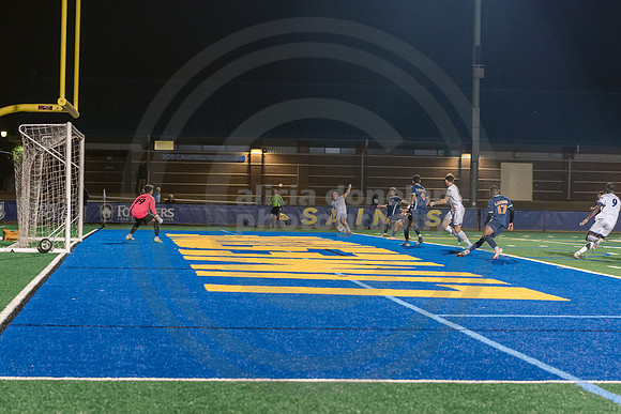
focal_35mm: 95
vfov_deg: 14.4
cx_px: 324
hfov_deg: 21.5
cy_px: 245
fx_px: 1638
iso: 2500
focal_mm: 70
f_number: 3.5
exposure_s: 1/320
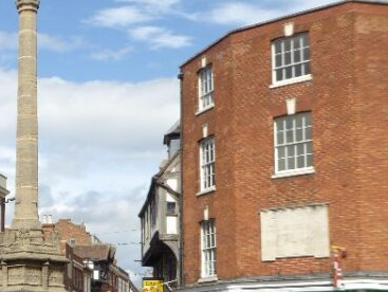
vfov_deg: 18.0
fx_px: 909
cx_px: -26
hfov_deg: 22.8
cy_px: 249
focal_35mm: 81
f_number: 3.5
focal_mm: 5.4
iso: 100
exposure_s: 1/1000
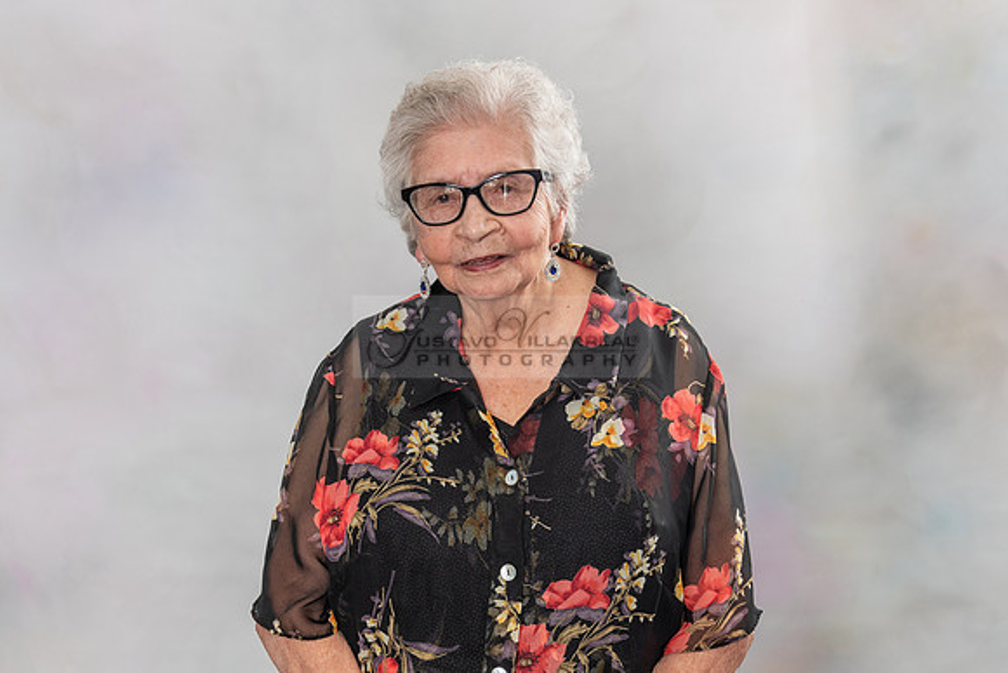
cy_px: 414
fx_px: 1994
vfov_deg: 19.1
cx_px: 486
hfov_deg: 28.4
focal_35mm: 71
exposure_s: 1/125
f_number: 5.6
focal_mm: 45
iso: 200
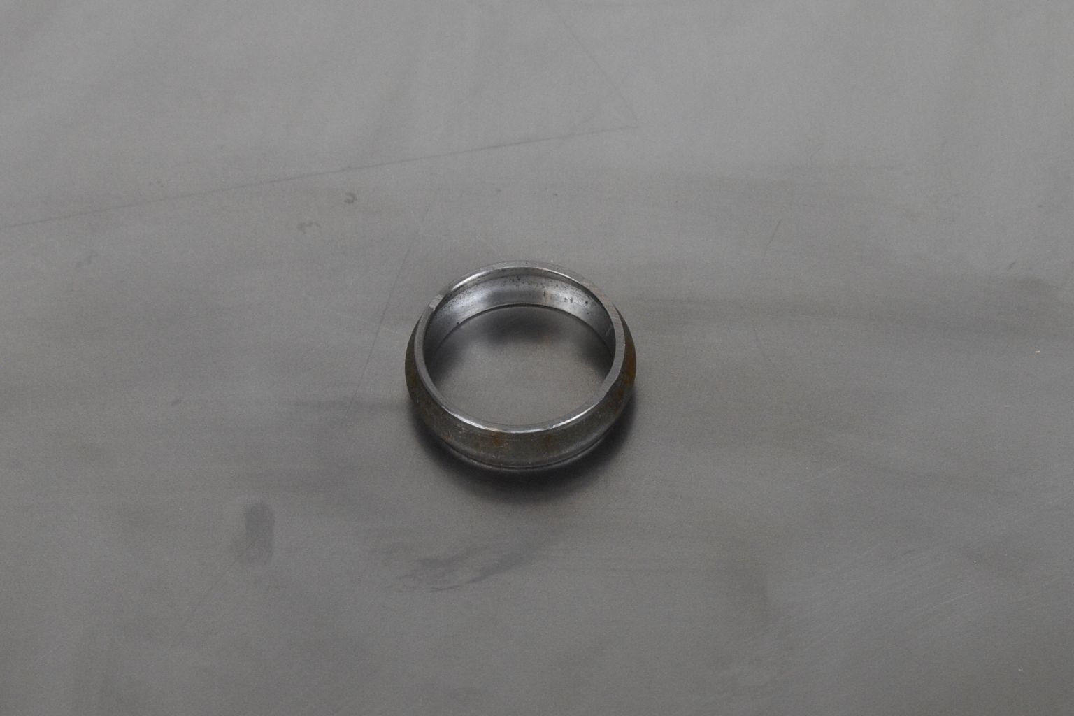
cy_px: 358
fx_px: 2461
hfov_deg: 24.6
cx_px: 537
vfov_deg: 16.6
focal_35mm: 82
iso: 1250
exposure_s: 1/160
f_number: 6.3
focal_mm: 55
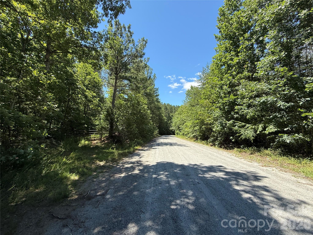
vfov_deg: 85.7
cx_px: 156
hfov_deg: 102.1
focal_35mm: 14
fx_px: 127
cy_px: 118
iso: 50
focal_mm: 2.22
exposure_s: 1/876
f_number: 2.2
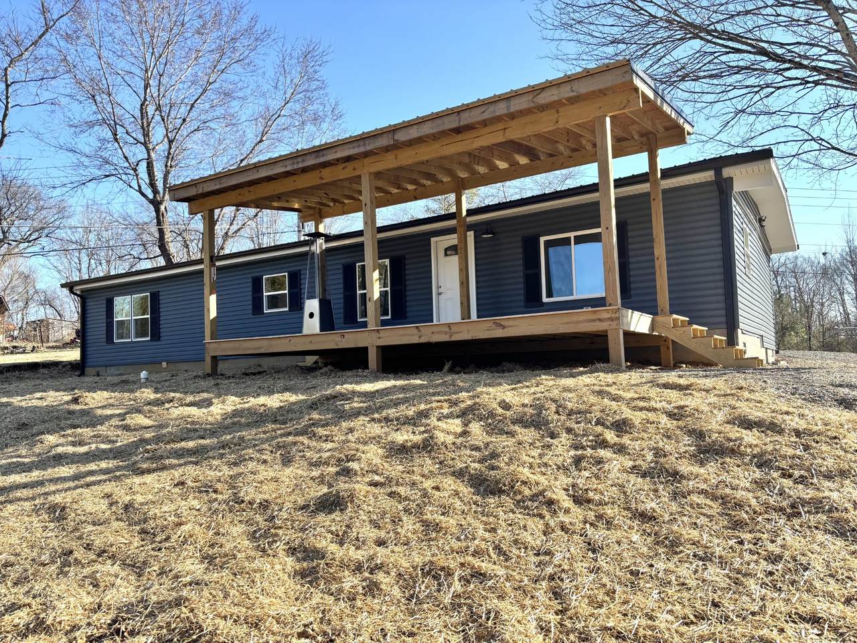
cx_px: 428
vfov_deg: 53.1
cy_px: 322
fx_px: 644
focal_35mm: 26
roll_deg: +1.7
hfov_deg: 67.3
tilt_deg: +4.1
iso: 50
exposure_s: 1/1437
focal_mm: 5.96
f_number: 1.6
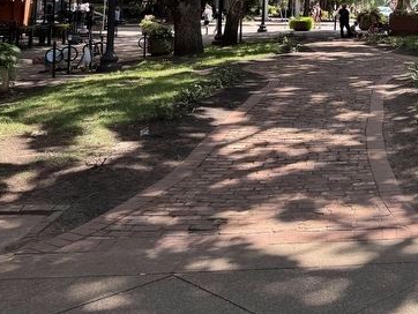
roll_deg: -1.1
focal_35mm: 53
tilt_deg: +3.5
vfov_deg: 25.6
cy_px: -28
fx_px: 640
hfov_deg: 32.8
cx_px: 432
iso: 80
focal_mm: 6.76
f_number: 1.78
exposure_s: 1/467
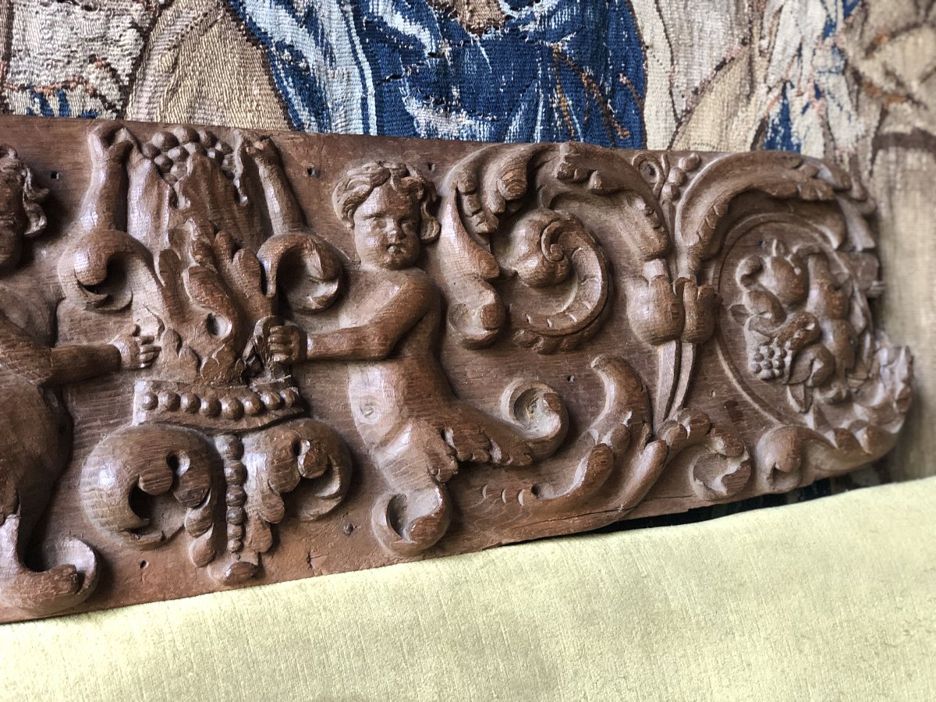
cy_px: 351
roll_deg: +2.7
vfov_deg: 28.0
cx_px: 468
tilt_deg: -1.0
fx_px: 1406
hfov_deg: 36.8
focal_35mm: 52
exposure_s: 1/13
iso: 160
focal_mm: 6
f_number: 2.4
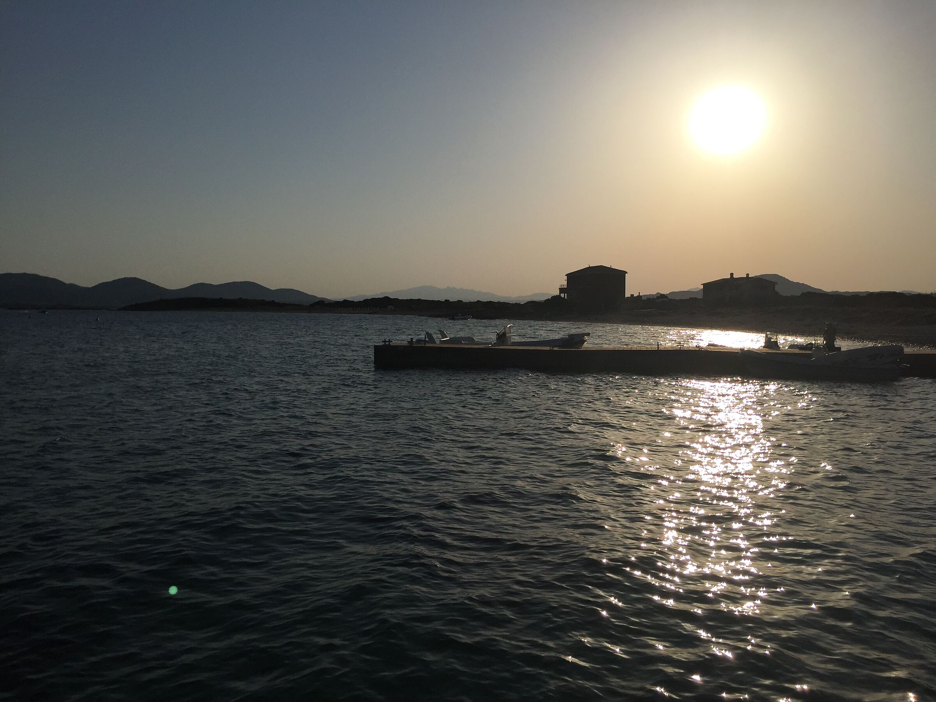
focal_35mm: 29
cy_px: 351
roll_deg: -0.6
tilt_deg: -3.4
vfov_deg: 48.2
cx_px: 468
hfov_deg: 61.7
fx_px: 784
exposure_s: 1/20000
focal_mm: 4.15
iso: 40
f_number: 2.2
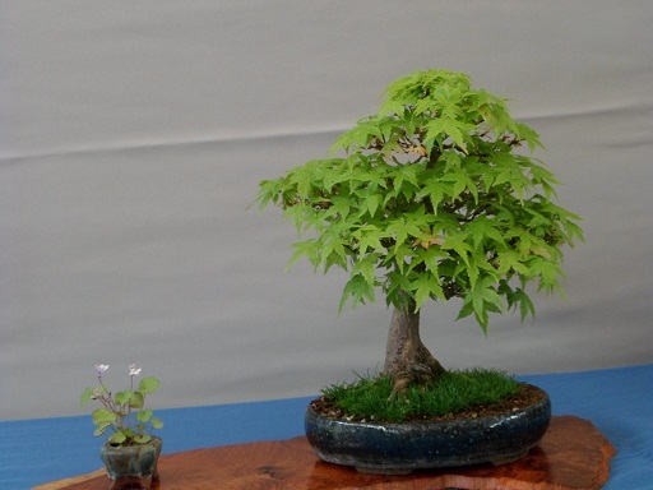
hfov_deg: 23.3
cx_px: 326
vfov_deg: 17.6
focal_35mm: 84
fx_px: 1585
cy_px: 245
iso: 400
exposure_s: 1/30
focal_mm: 14
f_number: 5.1
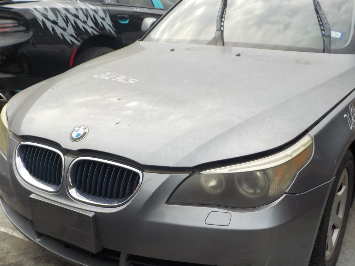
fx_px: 410
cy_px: 150
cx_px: 203
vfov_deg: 35.9
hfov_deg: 46.7
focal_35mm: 40
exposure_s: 1/400
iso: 125
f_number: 3.3
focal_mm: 4.1
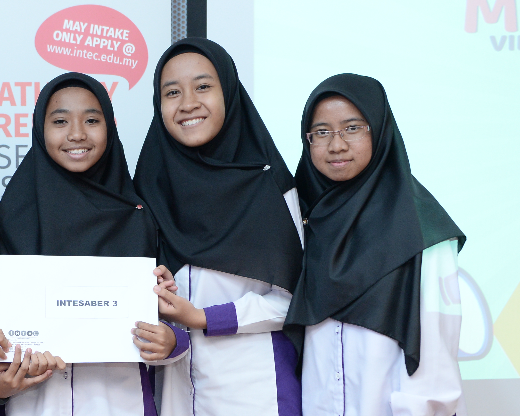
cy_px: 354
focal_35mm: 83
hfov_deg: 22.6
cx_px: 84
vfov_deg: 18.3
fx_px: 1277
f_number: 3.2
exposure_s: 1/200
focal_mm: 42
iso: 1600
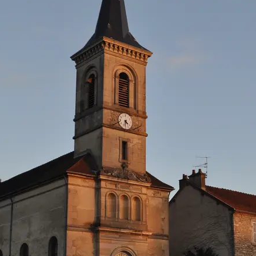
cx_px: 213
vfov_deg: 23.3
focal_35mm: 74
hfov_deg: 23.0
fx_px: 619
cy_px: 148
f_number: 6.3
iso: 200
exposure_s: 1/160
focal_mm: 20
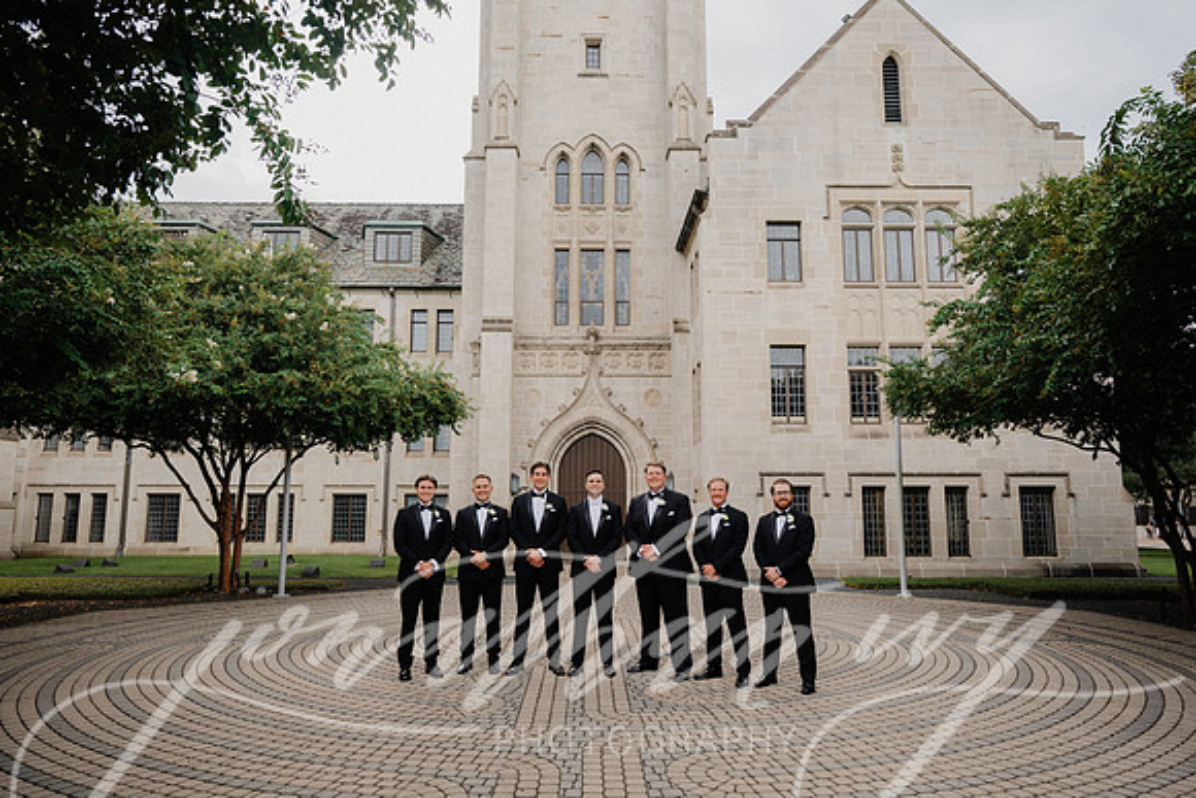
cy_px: 399
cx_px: 598
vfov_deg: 53.2
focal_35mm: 24
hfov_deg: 73.7
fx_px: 797
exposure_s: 1/320
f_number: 3.5
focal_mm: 24
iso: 160
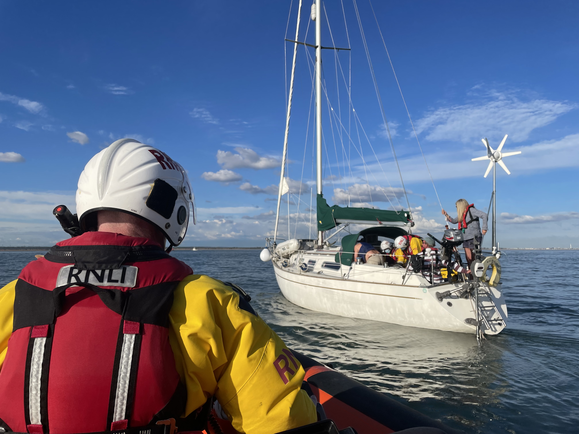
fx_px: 435
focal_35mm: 26
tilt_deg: +7.2
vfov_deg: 53.1
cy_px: 217
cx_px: 290
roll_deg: +0.2
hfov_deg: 67.3
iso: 32
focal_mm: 4.2
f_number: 1.6
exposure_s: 1/5291
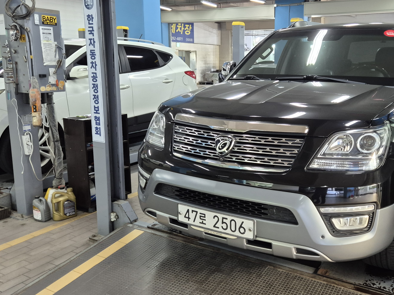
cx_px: 246
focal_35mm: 35
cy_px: 131
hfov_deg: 52.1
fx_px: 398
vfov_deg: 40.6
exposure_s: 1/120
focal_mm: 5.4
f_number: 1.8
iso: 640
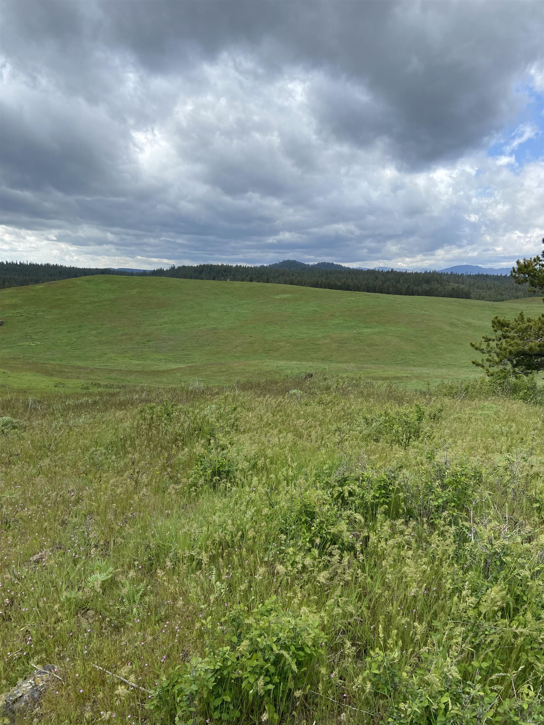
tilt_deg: -10.1
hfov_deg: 53.1
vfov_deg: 67.3
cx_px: 272
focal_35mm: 26
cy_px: 362
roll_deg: -0.6
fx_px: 545
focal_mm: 4.25
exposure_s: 1/1808
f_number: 1.8
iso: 32
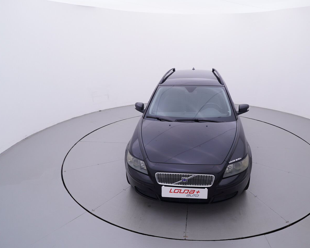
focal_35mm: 26
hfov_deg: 66.6
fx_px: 235
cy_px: 123
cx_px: 176
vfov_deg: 55.7
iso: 200
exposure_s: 1/80
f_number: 5
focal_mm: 15
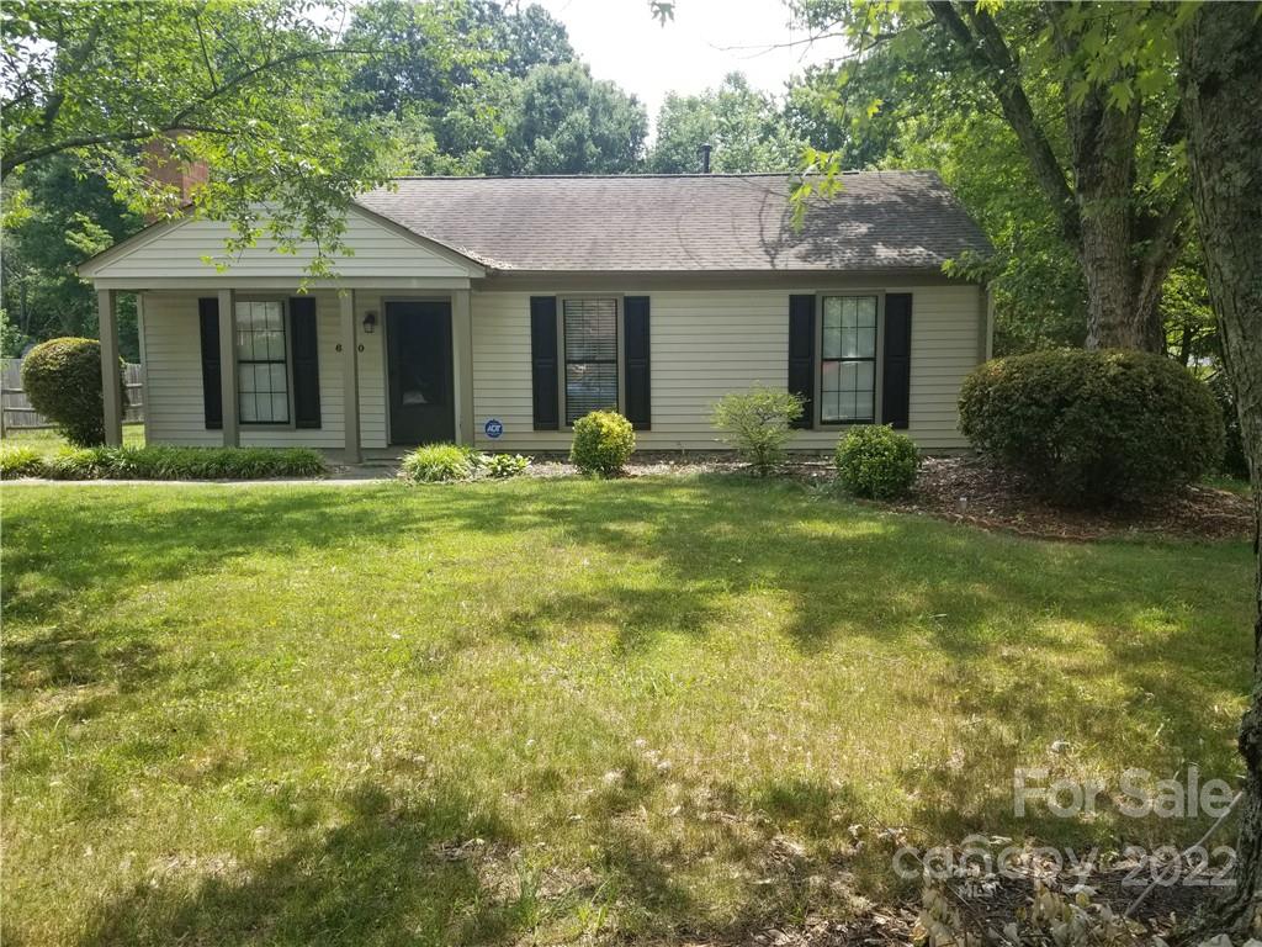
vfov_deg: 53.1
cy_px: 474
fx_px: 948
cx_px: 631
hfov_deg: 67.3
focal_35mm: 26
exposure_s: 1/904
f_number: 1.7
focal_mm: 4.3
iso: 50
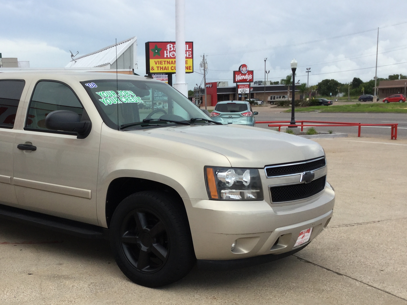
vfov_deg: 32.0
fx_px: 529
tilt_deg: -9.3
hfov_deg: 41.3
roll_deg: +0.6
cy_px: 191
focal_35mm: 45
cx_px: 123
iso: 25
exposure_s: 1/981
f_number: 2.4
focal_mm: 3.3
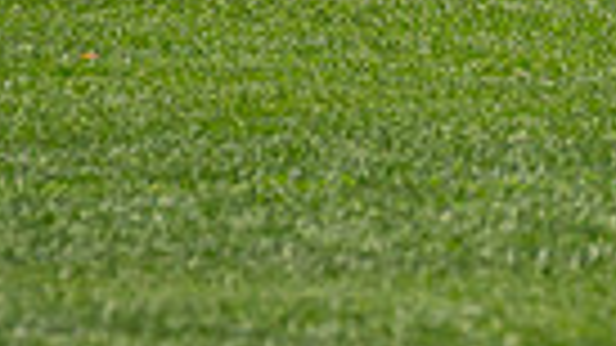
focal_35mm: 1331
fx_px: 21736
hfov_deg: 1.6
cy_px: -276
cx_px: 1160
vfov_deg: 0.9
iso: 400
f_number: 2.8
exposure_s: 1/6400
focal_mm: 200
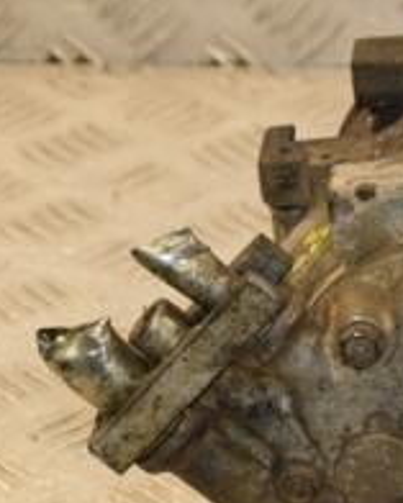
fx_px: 3724
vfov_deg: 7.7
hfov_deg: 6.1
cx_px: 549
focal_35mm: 250
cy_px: 264
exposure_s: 1/200
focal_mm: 58
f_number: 6.3
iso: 800
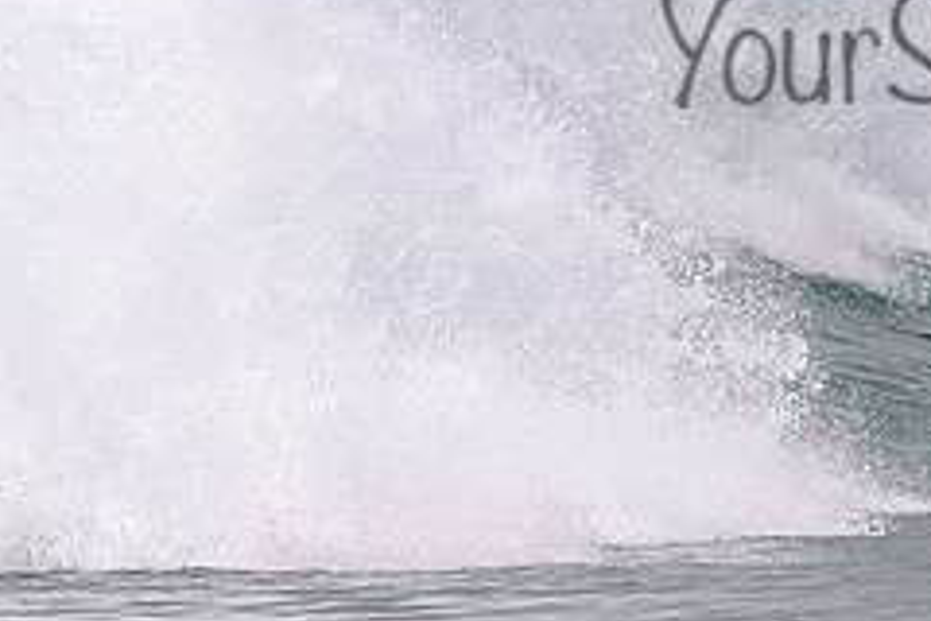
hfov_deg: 0.8
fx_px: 68578
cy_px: -187
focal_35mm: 2652
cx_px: 911
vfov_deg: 0.5
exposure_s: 1/2000
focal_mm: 800
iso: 500
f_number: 11
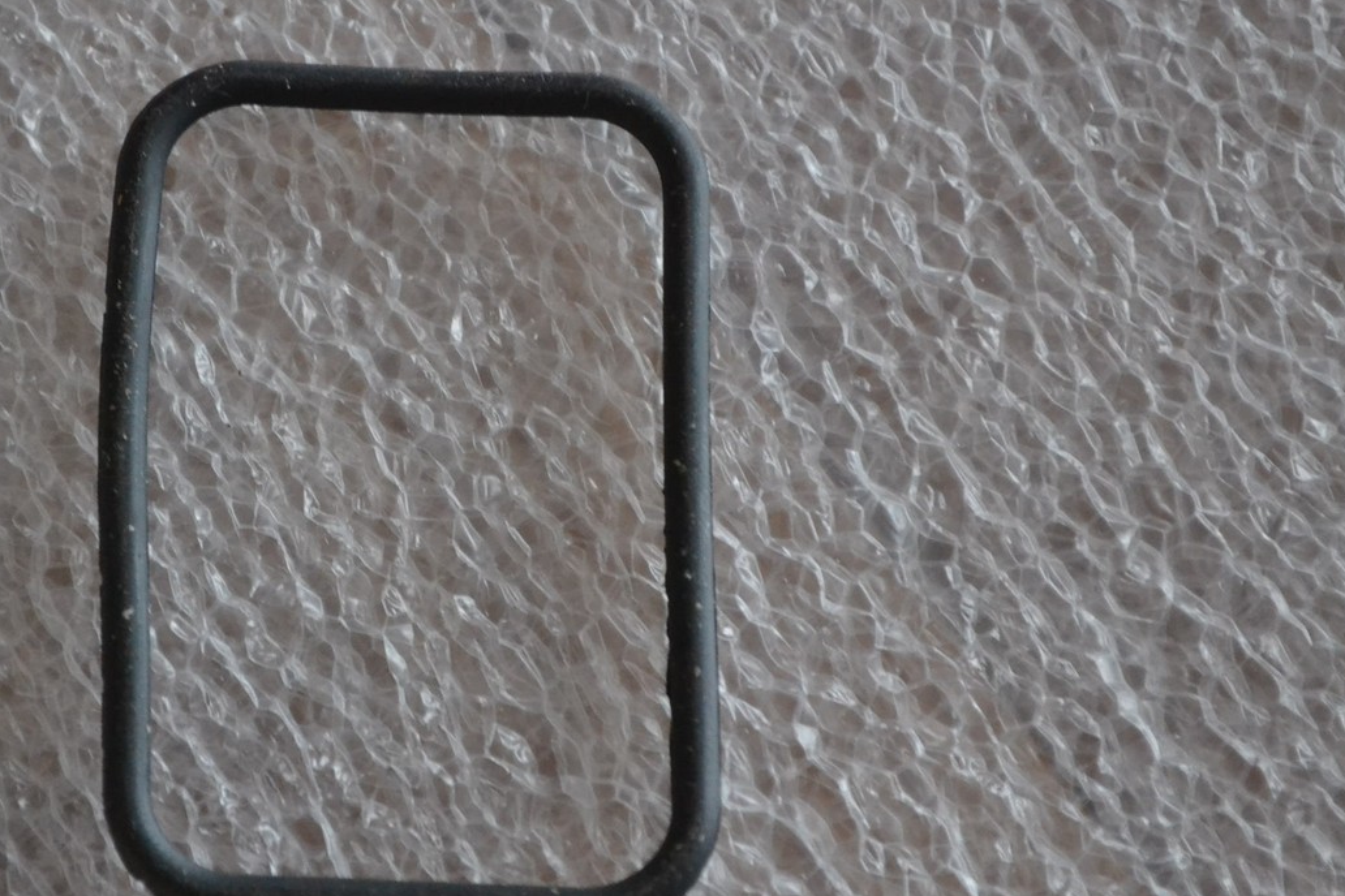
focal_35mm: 102
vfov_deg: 13.4
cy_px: 497
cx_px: 482
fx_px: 3811
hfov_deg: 20.0
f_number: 5.6
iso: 3200
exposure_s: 1/20
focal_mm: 52
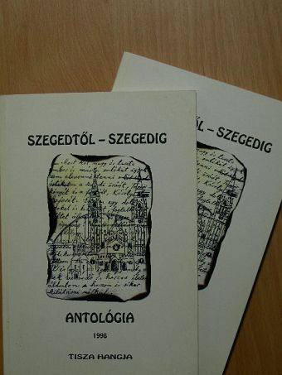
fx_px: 760
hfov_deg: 21.0
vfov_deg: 27.8
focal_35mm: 70
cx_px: 141
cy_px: 188
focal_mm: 11.7
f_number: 3.5
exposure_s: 1/88.1
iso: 50
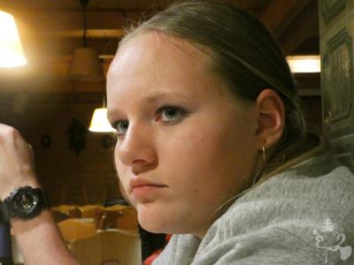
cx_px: 177
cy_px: 132
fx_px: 624
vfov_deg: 24.0
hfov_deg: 31.7
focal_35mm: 61
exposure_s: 1/25
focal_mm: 10.8
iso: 1600
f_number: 4.1
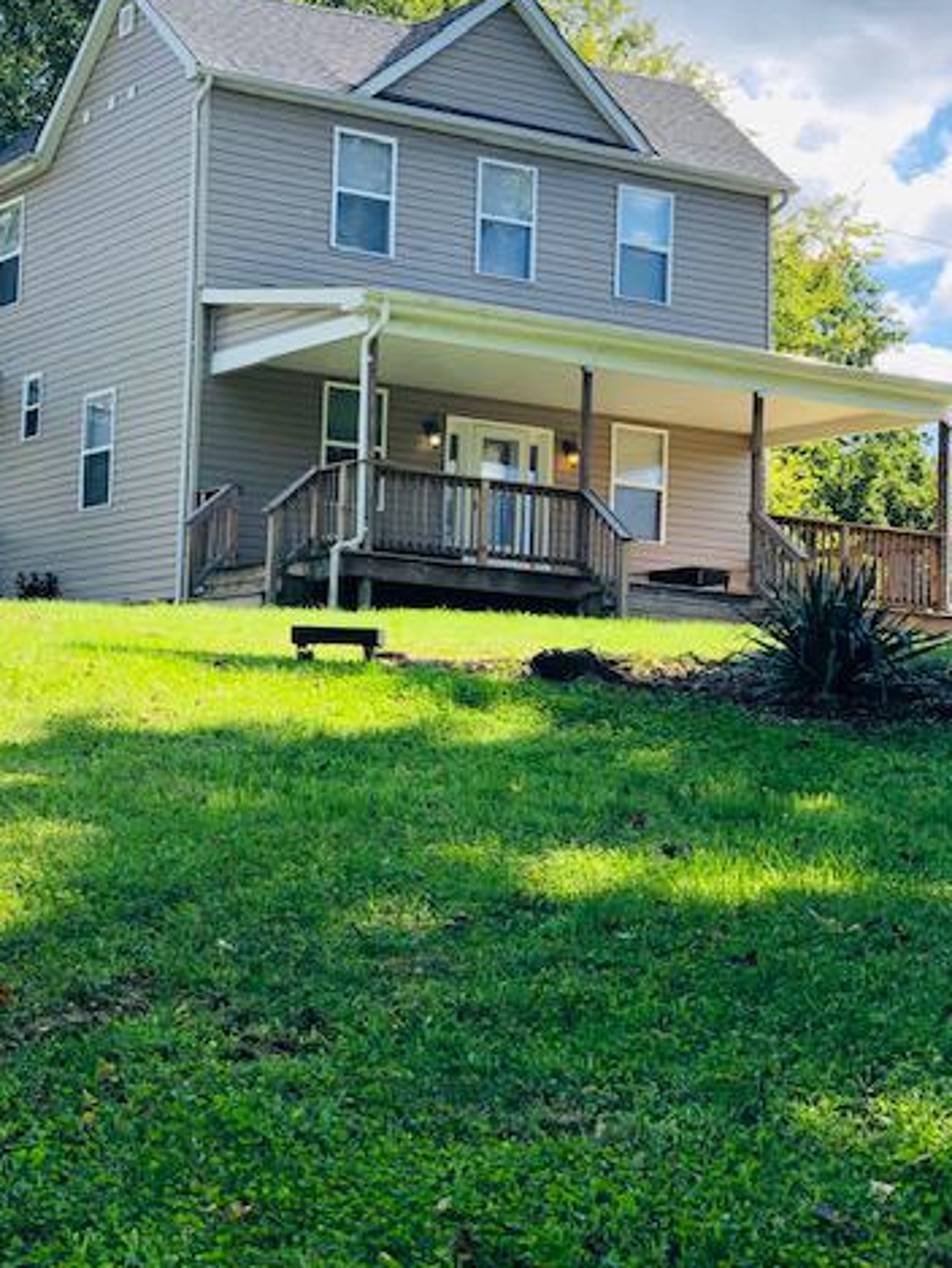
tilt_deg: +7.9
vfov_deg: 27.4
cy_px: 576
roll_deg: -2.4
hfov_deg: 20.7
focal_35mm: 71
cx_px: 325
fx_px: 2602
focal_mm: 6
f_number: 2.4
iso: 16
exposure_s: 1/268
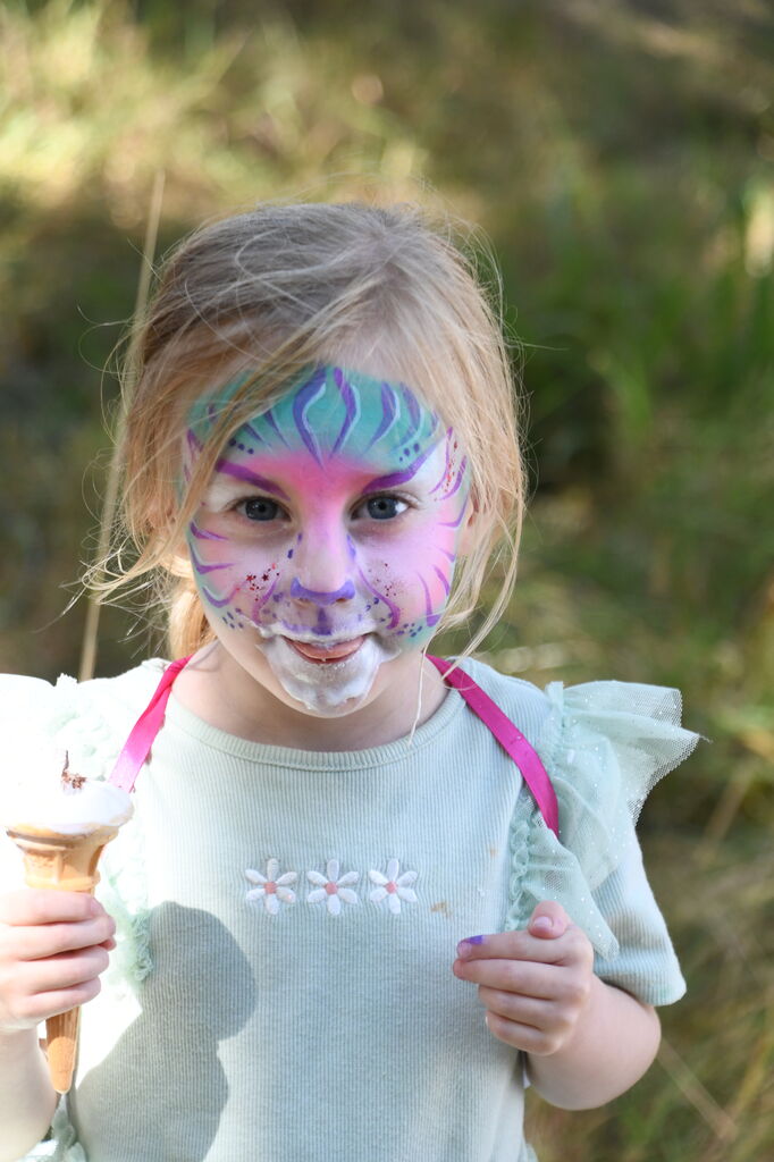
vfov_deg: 11.8
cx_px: 387
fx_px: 5615
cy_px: 581
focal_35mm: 174
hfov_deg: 7.9
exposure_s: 1/250
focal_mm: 116
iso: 640
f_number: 5.6
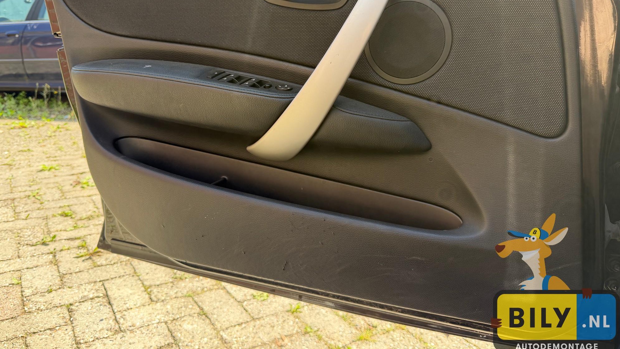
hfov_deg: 69.9
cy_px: 123
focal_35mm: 27
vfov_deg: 42.5
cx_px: 309
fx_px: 444
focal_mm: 6.76
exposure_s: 1/476
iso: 100
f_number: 1.78
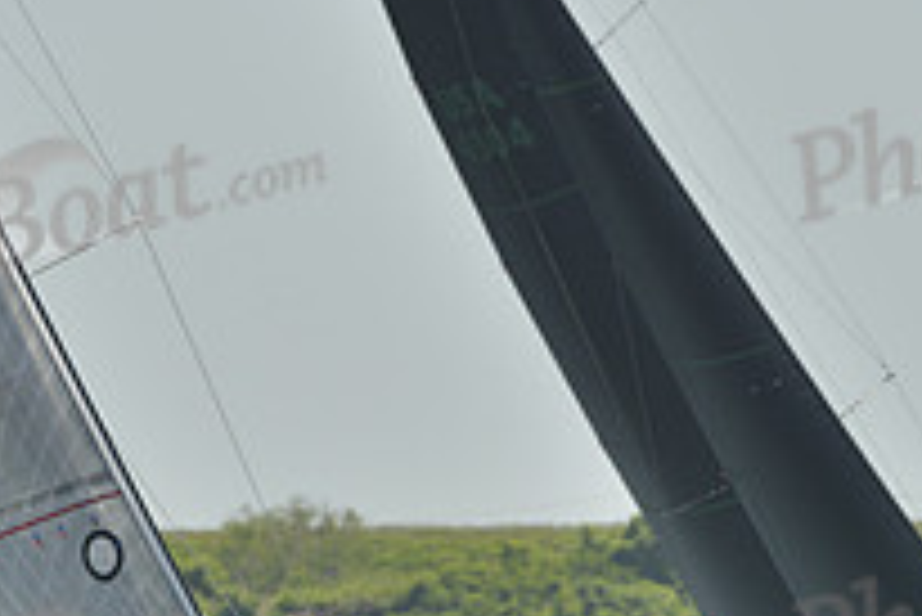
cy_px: 402
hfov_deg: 1.8
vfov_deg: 1.2
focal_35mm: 1131
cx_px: 562
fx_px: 28986
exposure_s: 1/1250
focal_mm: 400
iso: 280
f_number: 6.3
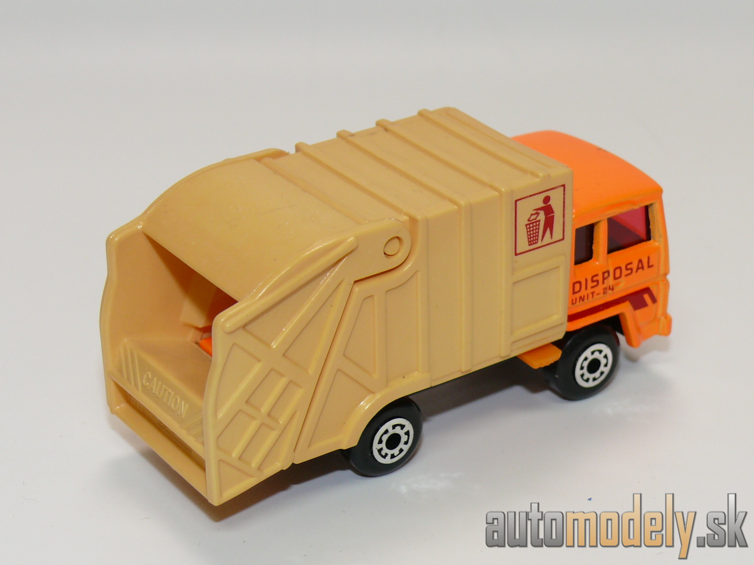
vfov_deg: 16.6
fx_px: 1939
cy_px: 282
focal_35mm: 89
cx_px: 377
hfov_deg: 22.0
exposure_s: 1/30
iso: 100
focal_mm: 12.5
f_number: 4
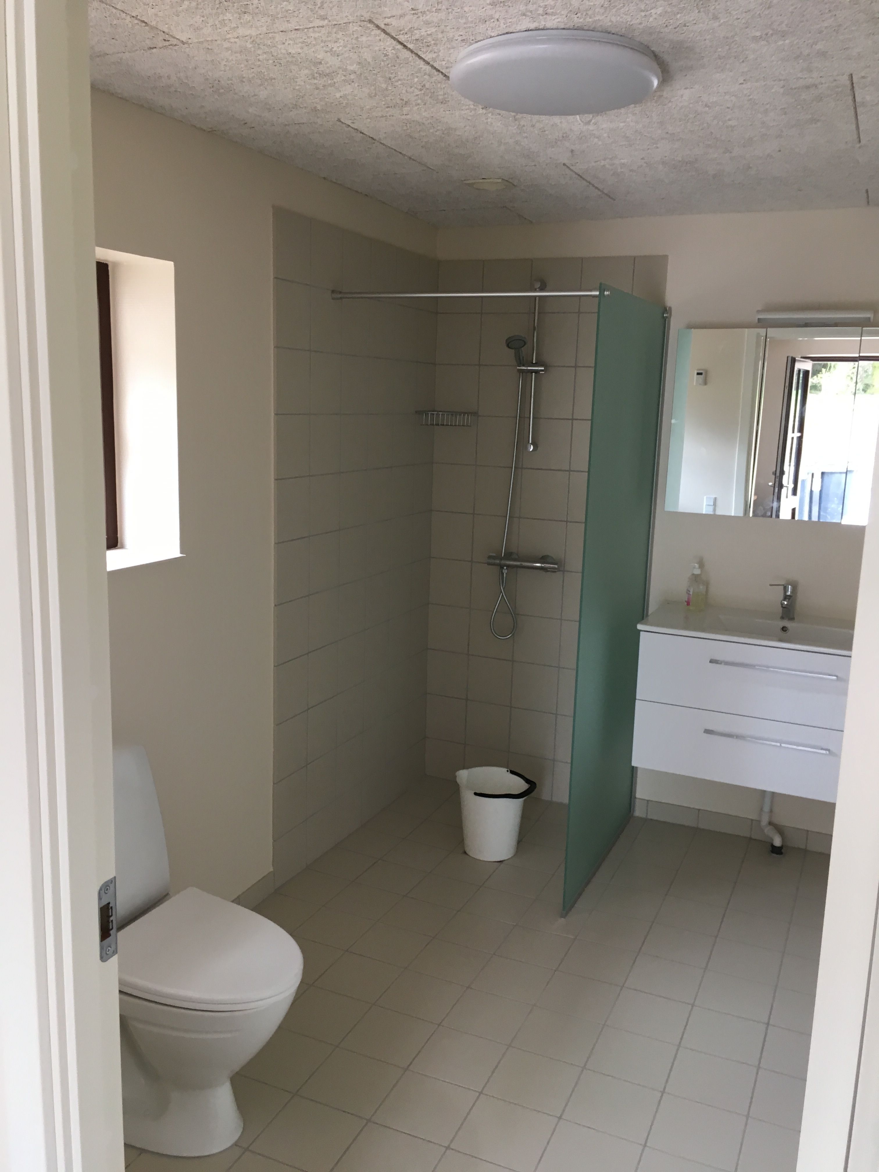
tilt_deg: -10.2
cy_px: 586
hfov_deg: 48.2
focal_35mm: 29
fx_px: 982
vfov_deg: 61.7
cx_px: 440
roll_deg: -2.1
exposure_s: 1/33
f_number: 2.2
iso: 64
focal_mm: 4.15
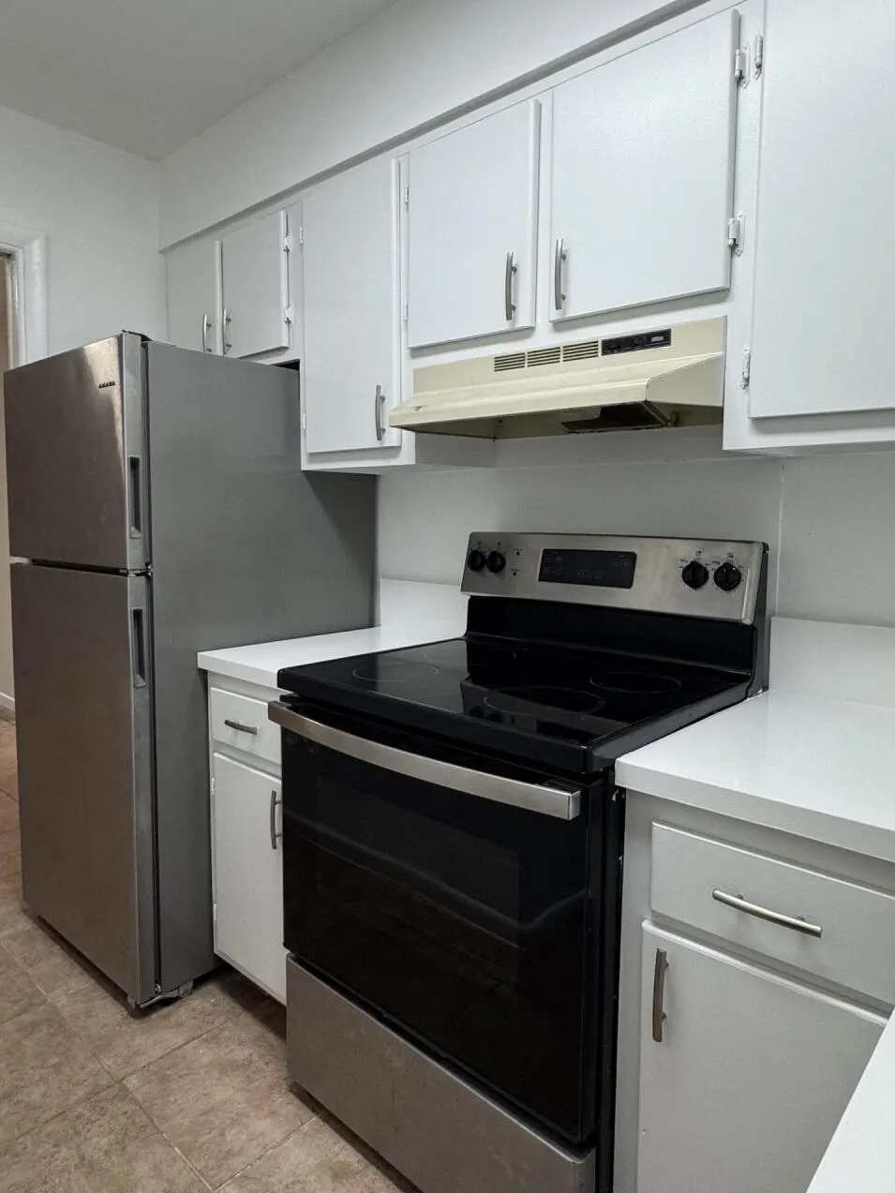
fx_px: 758
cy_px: 577
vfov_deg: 76.4
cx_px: 455
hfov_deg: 61.1
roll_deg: +0.1
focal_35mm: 22
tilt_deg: -4.7
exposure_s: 1/120
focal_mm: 2.22
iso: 125
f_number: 2.2
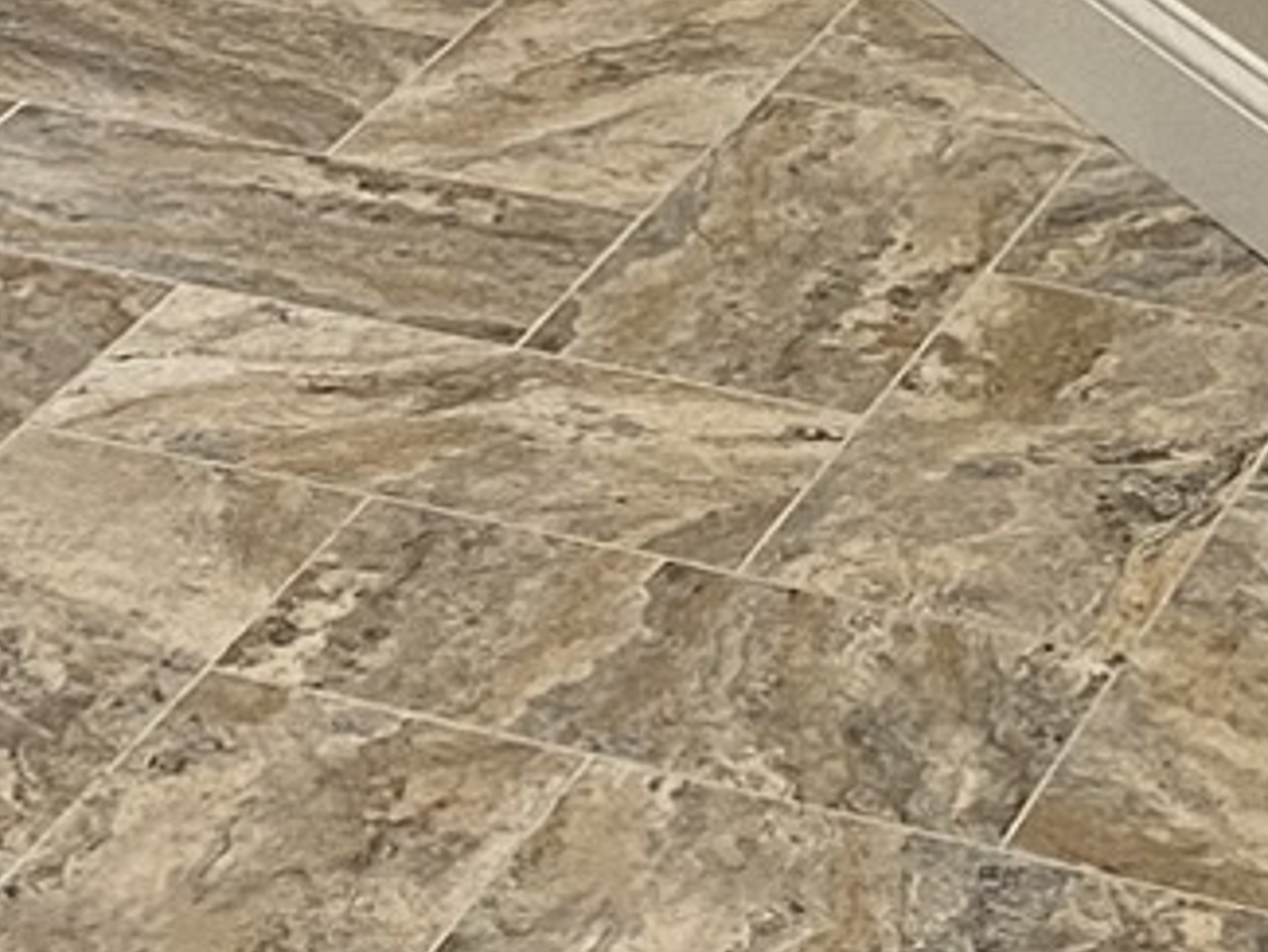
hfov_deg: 12.0
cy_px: -527
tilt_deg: -15.3
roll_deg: +0.3
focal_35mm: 164
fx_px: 6010
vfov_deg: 8.8
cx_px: 332
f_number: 1.8
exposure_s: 1/60
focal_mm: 4.25
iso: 100
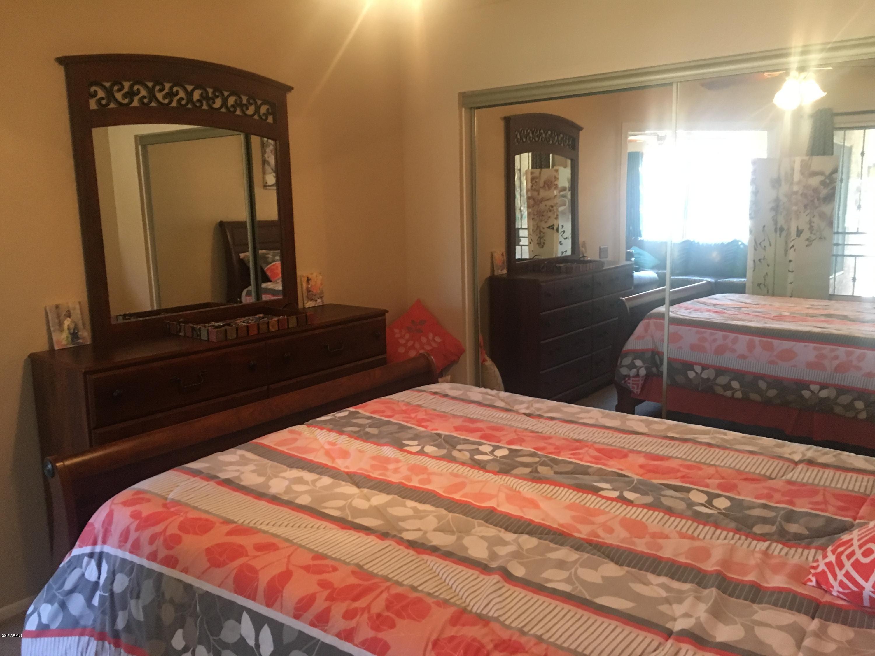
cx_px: 438
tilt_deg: -9.6
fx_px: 733
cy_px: 328
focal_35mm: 29
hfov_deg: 61.7
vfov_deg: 48.2
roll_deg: +1.8
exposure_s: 1/17
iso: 200
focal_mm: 4.15
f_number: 2.2
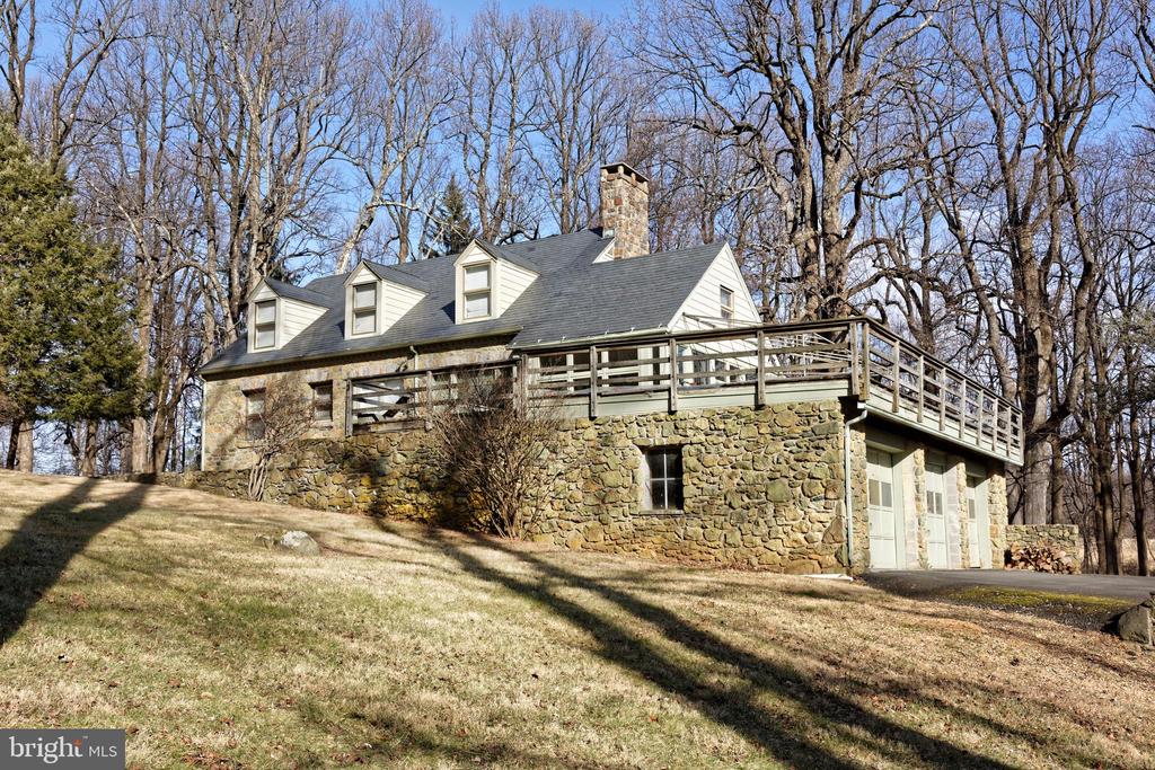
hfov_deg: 55.8
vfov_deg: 38.9
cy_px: 385
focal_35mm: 34
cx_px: 578
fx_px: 1091
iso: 500
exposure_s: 1/400
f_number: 11
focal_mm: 34
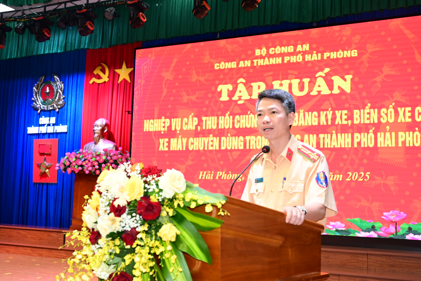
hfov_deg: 49.6
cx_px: 210
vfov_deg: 34.2
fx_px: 456
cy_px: 140
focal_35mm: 39
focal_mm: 39
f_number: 4
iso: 1000
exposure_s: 1/100
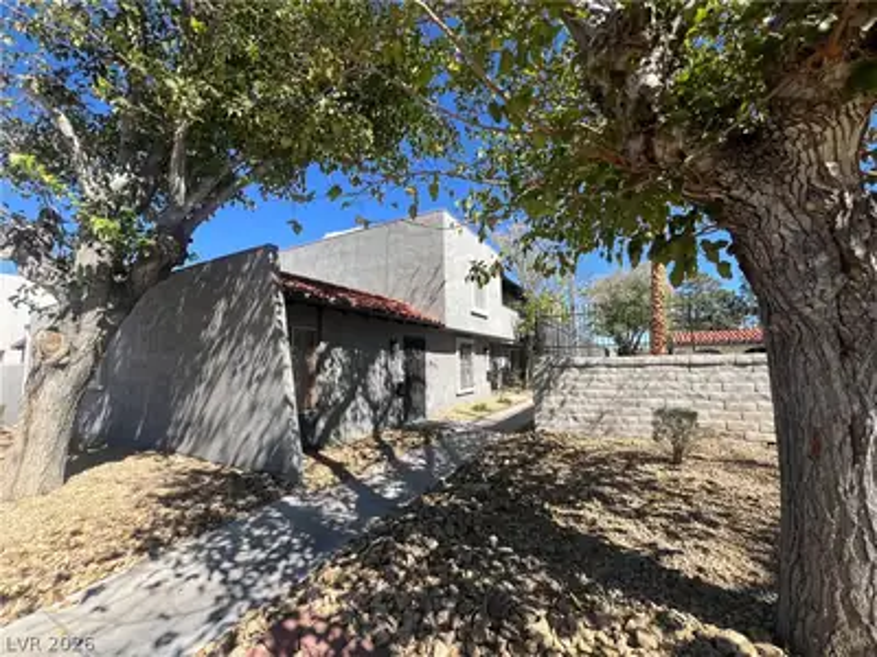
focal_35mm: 13
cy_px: 328
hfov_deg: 106.2
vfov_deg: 89.9
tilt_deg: +4.7
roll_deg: +1.1
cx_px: 438
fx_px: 329
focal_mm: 1.57
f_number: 1.8
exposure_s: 1/1292
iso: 32
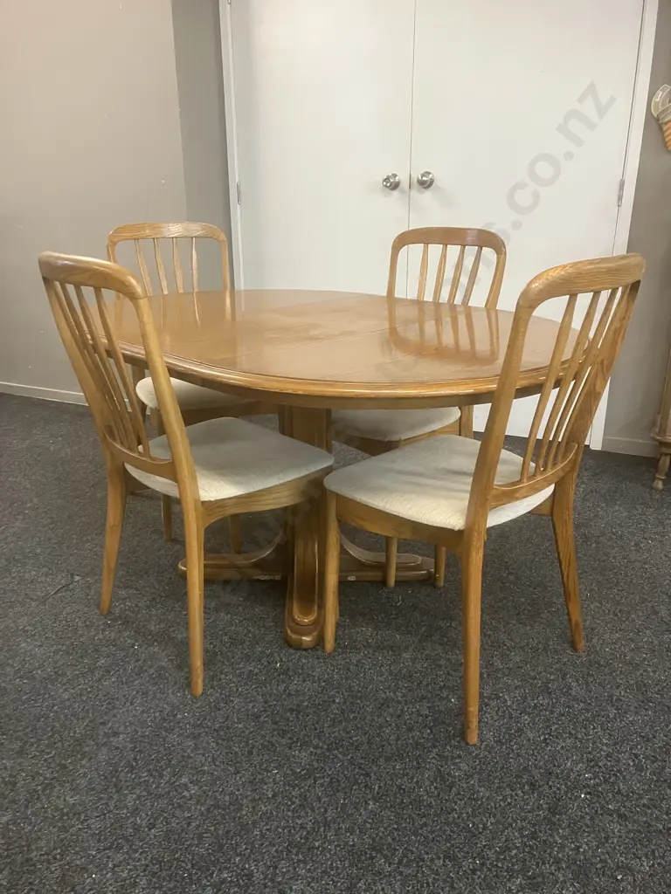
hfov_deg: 49.7
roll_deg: +0.4
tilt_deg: -18.5
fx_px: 724
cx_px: 336
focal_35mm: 28
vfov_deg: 63.4
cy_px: 447
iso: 320
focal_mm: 3.99
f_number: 1.8
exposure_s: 1/50
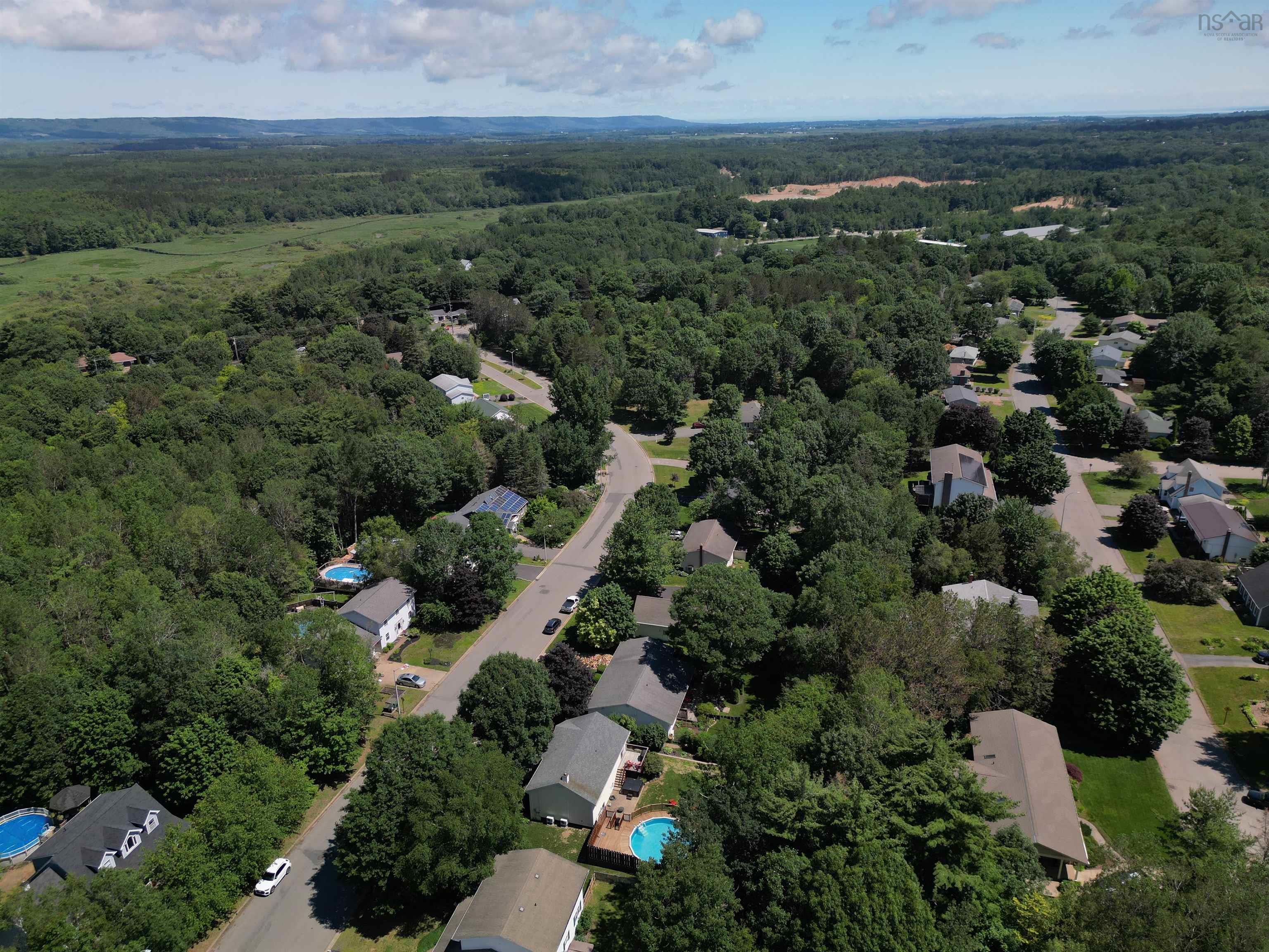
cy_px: 476
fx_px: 880
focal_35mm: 24
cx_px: 634
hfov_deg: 71.6
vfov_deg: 56.8
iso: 100
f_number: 1.7
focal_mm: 6.72
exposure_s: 1/2000
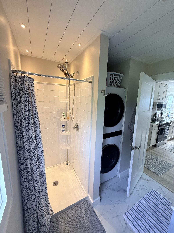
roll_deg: -1.9
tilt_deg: -10.4
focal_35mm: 14
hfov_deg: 85.7
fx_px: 94
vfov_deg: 102.1
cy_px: 116
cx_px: 87
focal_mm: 2.22
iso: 80
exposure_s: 1/99
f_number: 2.2
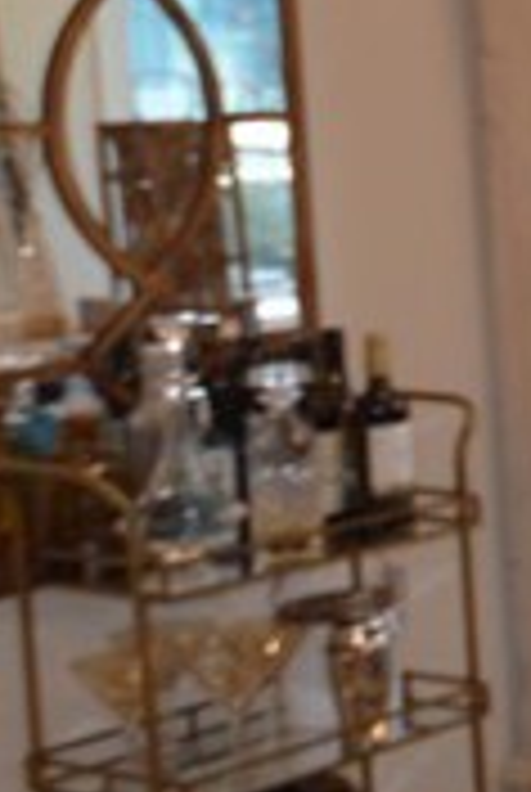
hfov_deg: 10.1
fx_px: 1917
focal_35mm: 87
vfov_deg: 23.1
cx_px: 1710
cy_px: 184
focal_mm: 10
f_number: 4
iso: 400
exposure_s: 1/100
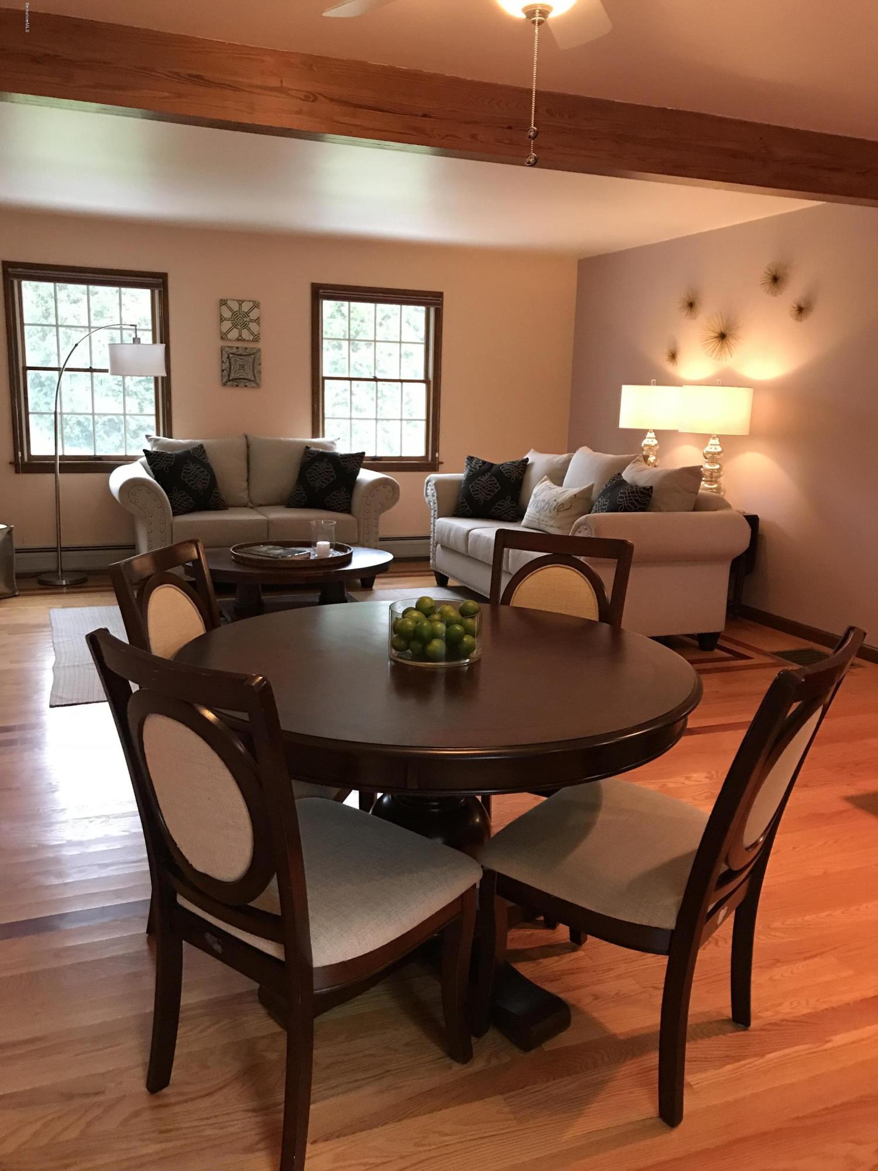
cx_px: 439
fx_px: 947
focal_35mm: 28
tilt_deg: -11.3
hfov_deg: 49.7
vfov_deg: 63.4
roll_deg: -1.7
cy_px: 586
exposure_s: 1/15
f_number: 1.8
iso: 100
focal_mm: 3.99
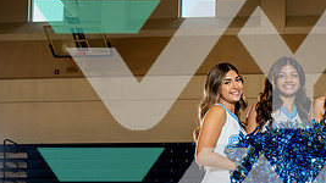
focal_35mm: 68
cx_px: 335
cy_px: 207
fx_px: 588
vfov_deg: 17.1
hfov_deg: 28.8
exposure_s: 1/250
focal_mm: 27
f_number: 4
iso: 320
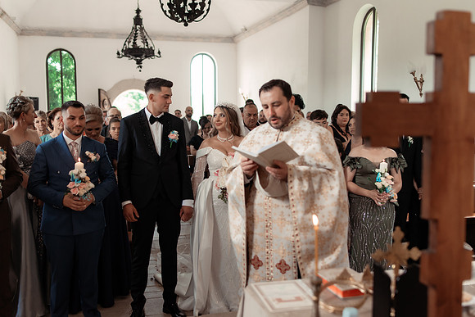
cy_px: 158
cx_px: 238
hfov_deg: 54.4
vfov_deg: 37.9
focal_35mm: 35
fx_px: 462
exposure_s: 1/320
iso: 1000
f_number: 2.2
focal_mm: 35
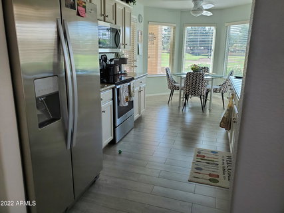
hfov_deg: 67.3
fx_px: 213
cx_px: 142
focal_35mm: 26
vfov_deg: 53.0
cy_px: 106
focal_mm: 4.3
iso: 64
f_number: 2.4
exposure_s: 1/112
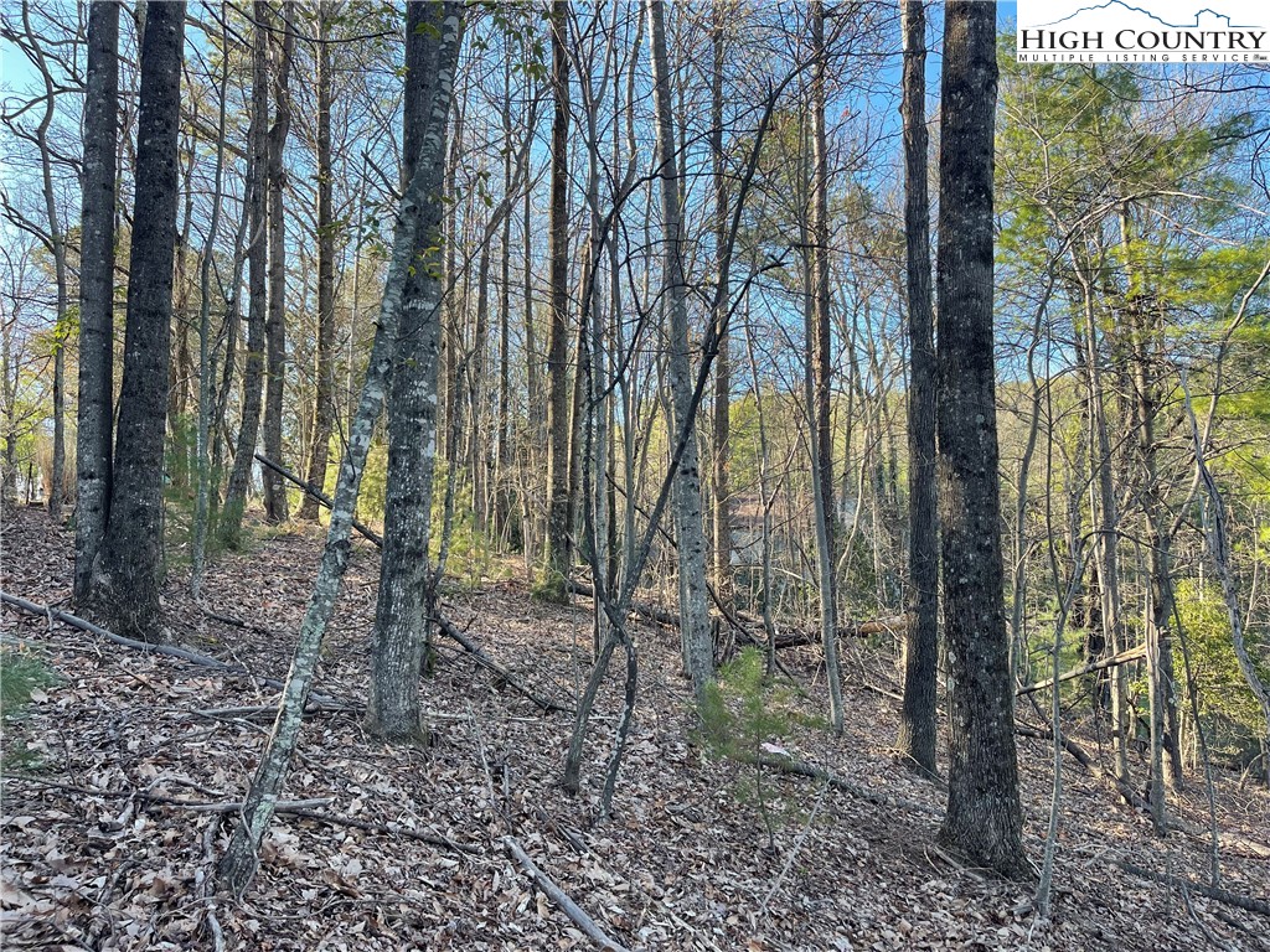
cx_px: 635
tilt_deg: +6.6
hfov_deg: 67.3
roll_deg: -0.5
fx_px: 954
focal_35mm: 26
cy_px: 476
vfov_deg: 53.1
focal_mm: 5.1
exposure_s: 1/281
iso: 32
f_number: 1.6
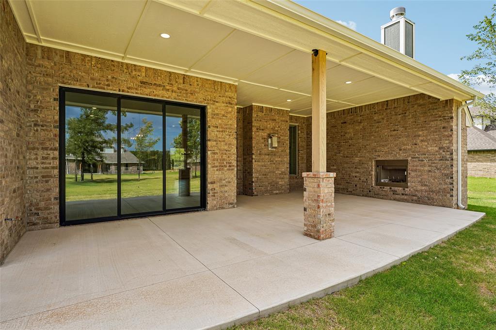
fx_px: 249
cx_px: 248
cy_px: 165
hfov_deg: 89.7
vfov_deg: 67.1
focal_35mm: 18
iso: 100
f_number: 5.6
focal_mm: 18.1
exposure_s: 1/200
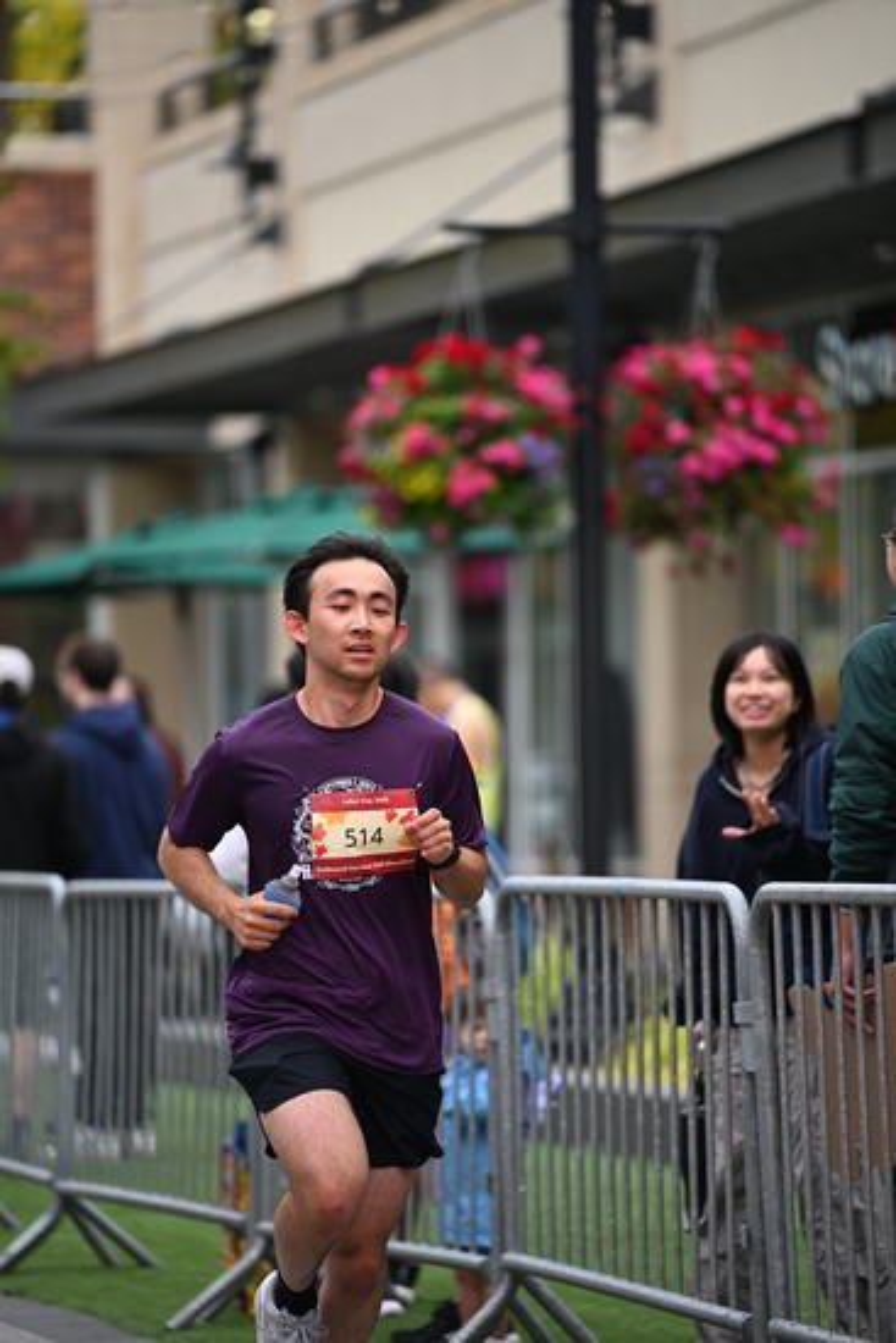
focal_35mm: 200
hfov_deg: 6.9
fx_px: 7461
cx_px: 448
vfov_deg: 10.3
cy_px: 672
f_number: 2.8
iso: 640
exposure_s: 1/2000
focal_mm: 200
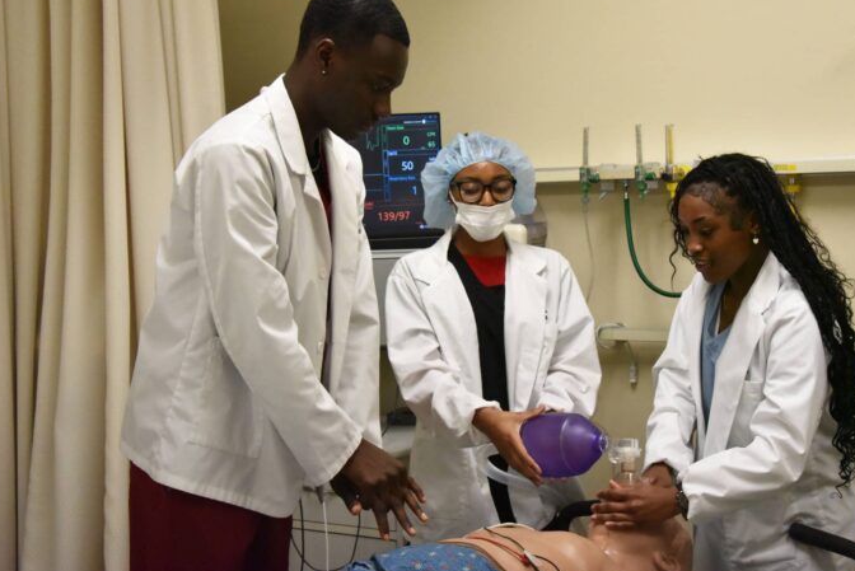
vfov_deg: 21.3
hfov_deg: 31.4
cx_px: 477
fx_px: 1521
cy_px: 265
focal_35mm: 64
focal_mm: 56
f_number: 9
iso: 10000
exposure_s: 1/320
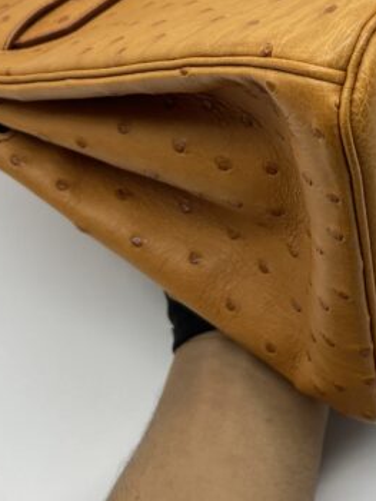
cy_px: 20
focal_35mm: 76
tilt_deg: -42.8
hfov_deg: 19.1
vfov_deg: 24.6
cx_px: 323
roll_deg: +5.0
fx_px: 1099
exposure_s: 1/100
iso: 32
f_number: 1.5
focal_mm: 5.7
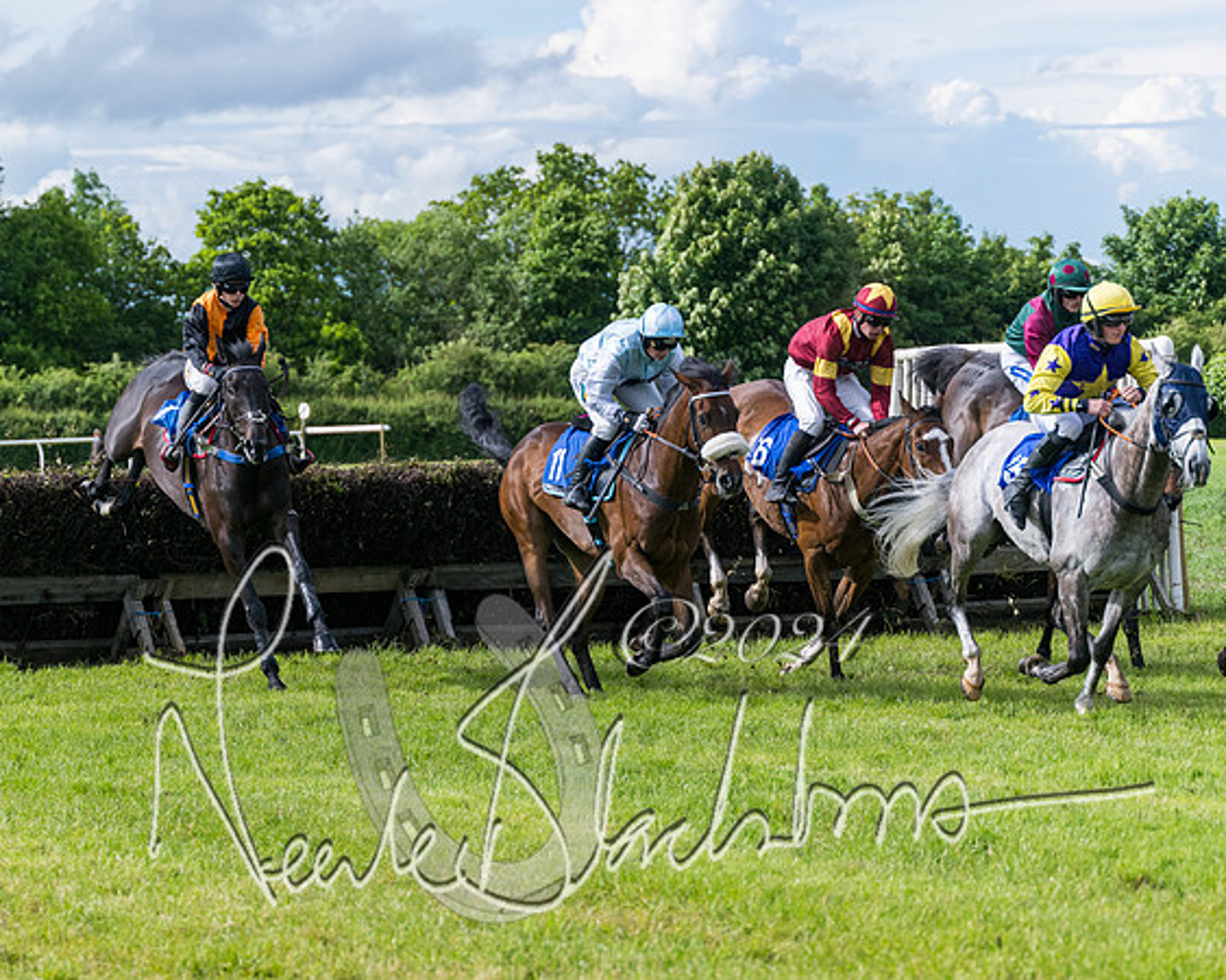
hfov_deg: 14.7
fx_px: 4751
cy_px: 469
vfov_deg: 11.8
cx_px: 515
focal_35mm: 131
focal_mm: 98
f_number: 4
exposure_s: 1/4000
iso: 400
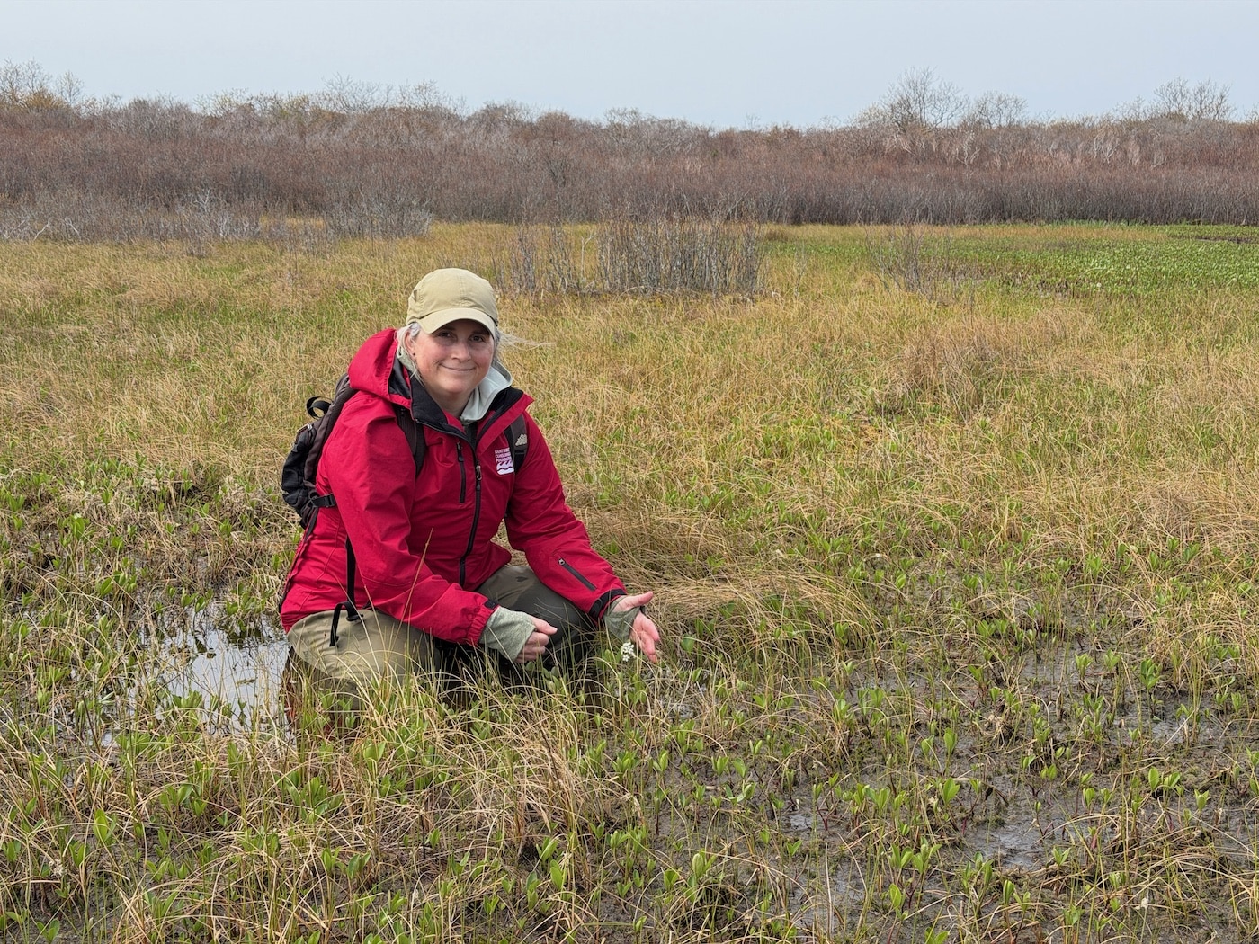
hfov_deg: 39.7
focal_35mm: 48
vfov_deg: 30.3
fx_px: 1746
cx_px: 630
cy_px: 472
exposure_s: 1/2667
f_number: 1.78
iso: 80
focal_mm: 6.76
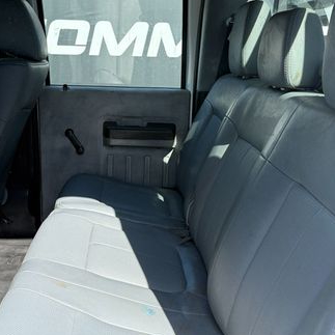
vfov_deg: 39.6
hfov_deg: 39.6
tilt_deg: -11.3
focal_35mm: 42
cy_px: 116
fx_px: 460
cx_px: 114
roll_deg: -2.3
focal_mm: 6.76
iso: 100
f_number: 1.78
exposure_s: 1/1727
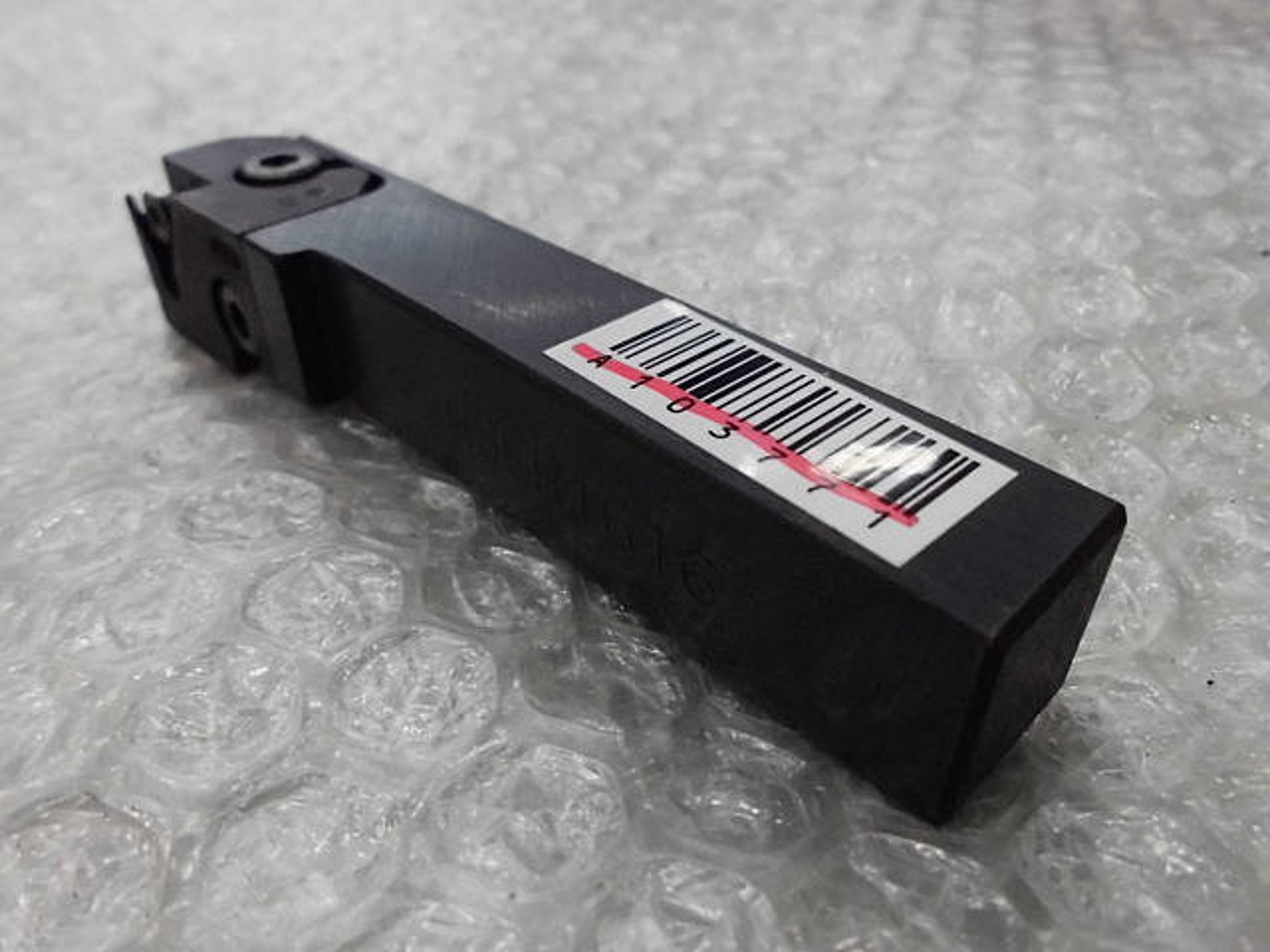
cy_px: 476
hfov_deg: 67.3
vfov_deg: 53.1
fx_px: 954
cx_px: 635
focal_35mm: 26
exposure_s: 1/60
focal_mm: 4.6
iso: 400
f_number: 3.5
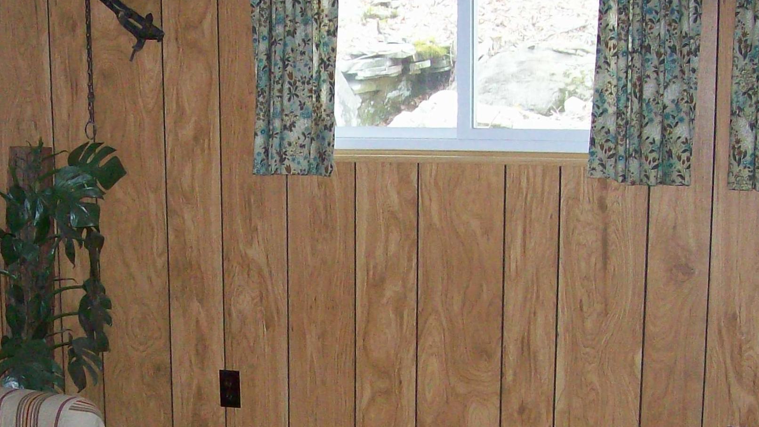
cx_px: 262
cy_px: 422
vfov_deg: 16.2
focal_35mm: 73
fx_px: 1469
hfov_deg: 28.8
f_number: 2.7
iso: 200
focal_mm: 6
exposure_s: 1/64
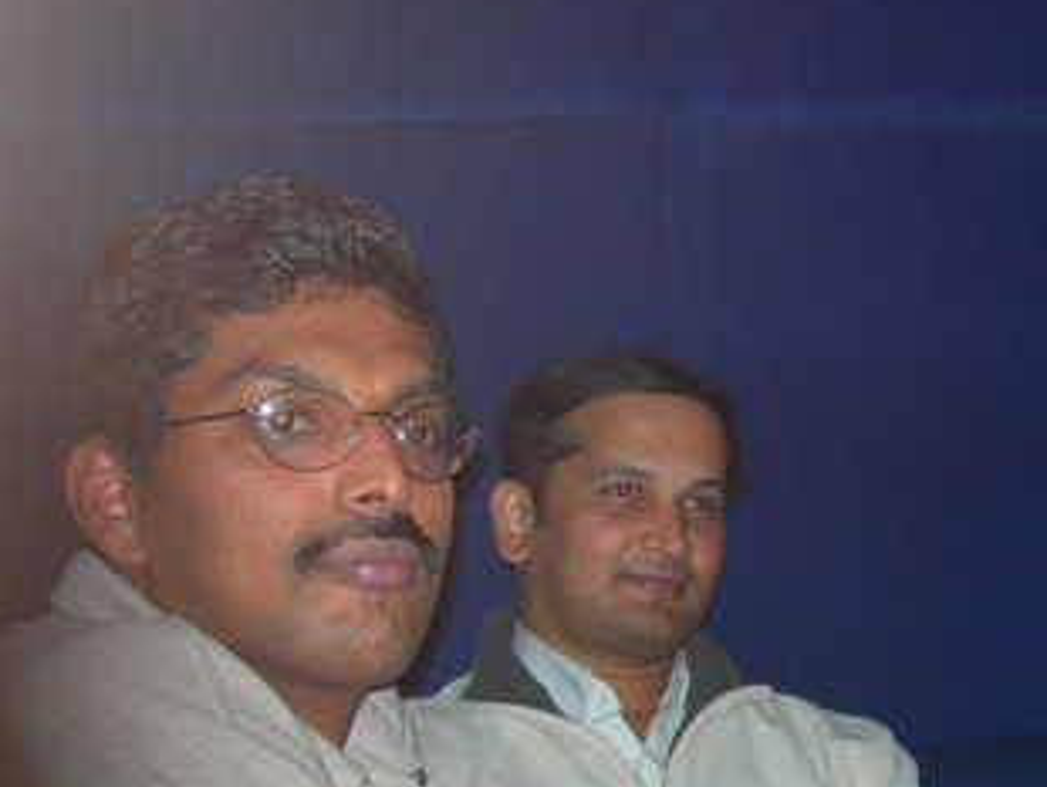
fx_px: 2966
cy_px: 561
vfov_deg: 15.1
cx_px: 834
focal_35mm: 98
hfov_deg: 19.8
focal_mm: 7.8
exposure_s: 1/60.1
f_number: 2.8
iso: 92
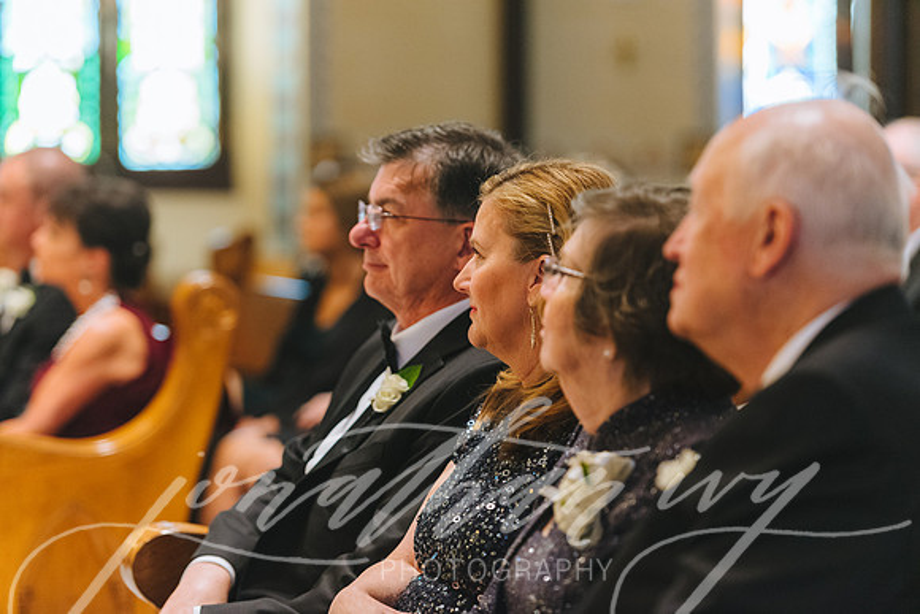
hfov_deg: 15.2
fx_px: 3451
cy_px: 307
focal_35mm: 135
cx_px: 460
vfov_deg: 10.2
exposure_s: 1/160
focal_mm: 135
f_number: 2.8
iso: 3200
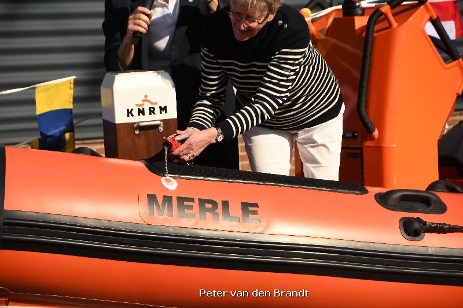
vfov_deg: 7.9
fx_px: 2237
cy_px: 154
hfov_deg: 11.8
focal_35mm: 174
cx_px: 232
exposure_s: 1/1000
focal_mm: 116
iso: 200
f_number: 8
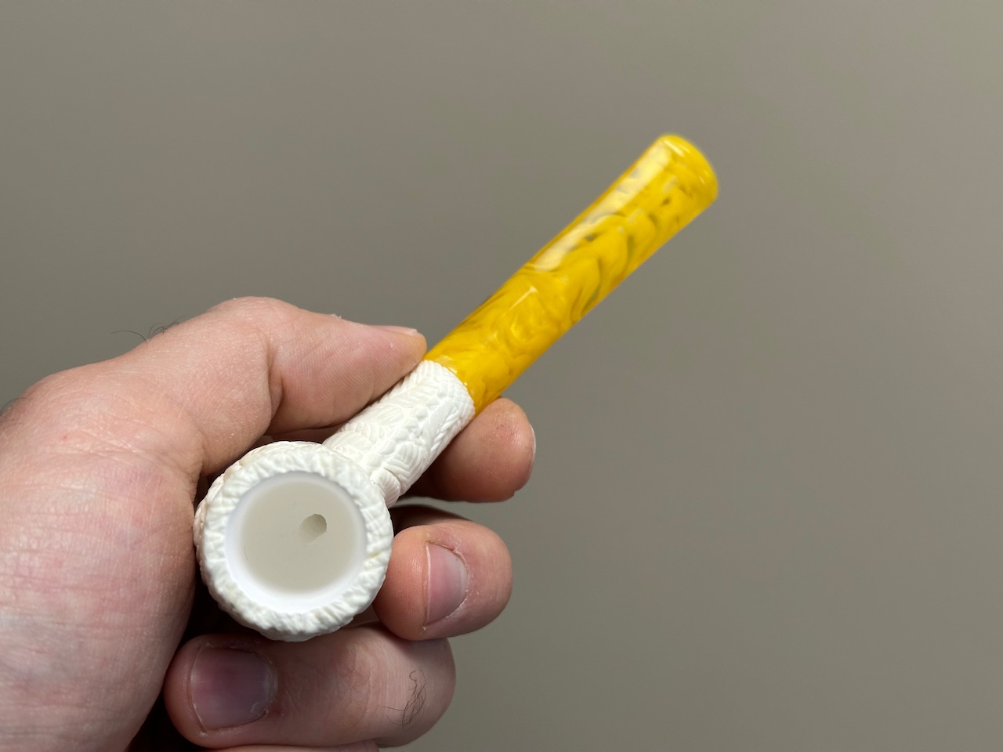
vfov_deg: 30.3
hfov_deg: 39.7
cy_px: 376
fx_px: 1391
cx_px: 502
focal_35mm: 48
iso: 80
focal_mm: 6.86
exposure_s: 1/121
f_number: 1.78
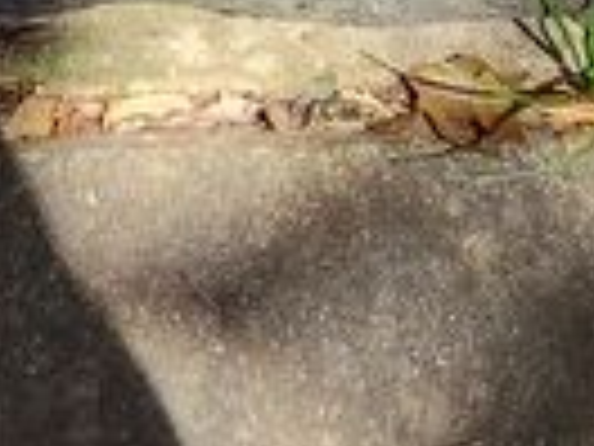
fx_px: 2385
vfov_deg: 9.7
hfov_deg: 14.2
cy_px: -541
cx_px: 194
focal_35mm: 139
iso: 100
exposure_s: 1/423
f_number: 1.8
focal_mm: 5.56
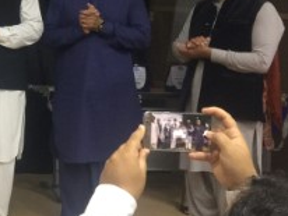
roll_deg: -4.3
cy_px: 0
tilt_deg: -1.0
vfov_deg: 16.1
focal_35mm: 90
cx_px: -95
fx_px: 750
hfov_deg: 19.8
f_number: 2.2
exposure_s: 1/17
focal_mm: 4.15
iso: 80
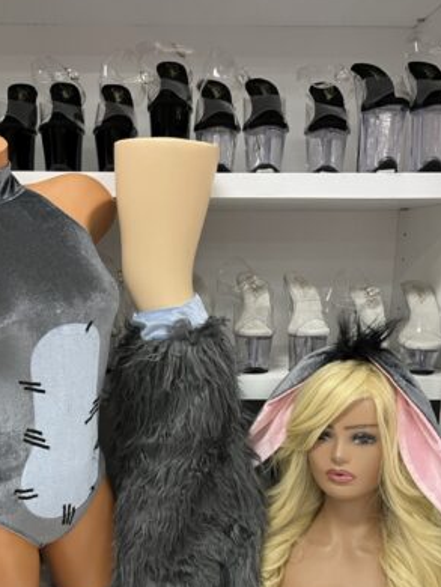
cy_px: 406
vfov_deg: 45.8
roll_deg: -0.4
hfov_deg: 35.8
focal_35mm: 40
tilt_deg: -13.2
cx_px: 161
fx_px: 679
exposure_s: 1/60
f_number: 1.6
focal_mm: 5.1
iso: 160
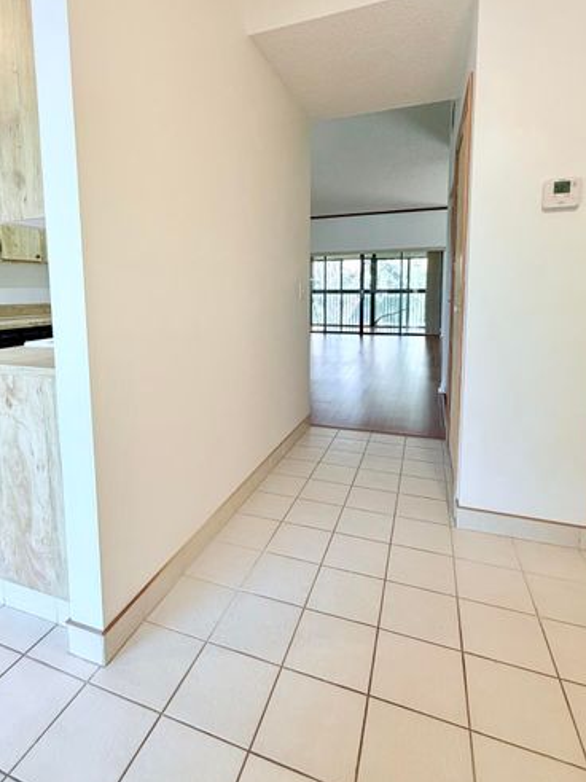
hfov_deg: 68.4
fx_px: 429
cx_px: 258
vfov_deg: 84.2
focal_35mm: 19
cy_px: 337
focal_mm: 2.22
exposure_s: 1/120
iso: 250
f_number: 2.2
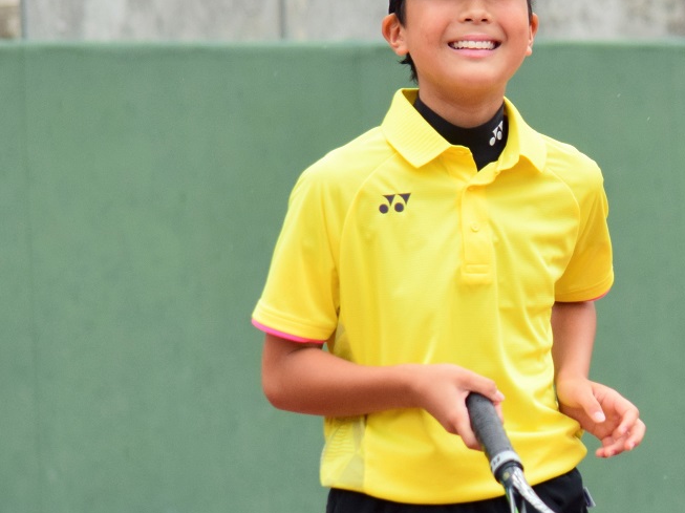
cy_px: 231
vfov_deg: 6.1
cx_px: 474
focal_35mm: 243
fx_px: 4806
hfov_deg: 8.1
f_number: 4.8
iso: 500
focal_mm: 110
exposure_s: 1/1250
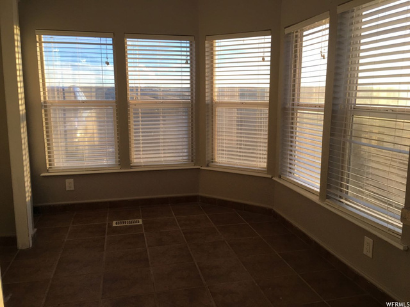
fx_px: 343
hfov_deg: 61.7
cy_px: 154
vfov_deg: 48.2
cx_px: 205
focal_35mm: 29
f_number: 2.2
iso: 40
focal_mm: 4.15
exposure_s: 1/120
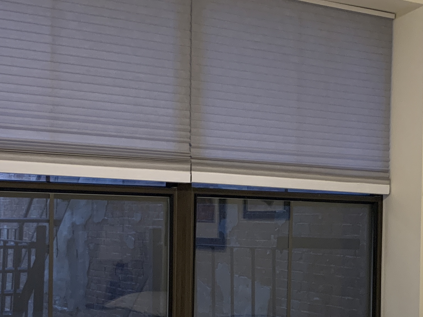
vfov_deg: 21.1
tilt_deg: -0.8
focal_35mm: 69
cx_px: 319
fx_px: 843
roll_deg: -1.4
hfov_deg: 27.8
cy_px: 250
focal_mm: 4.25
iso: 320
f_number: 1.8
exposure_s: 1/60
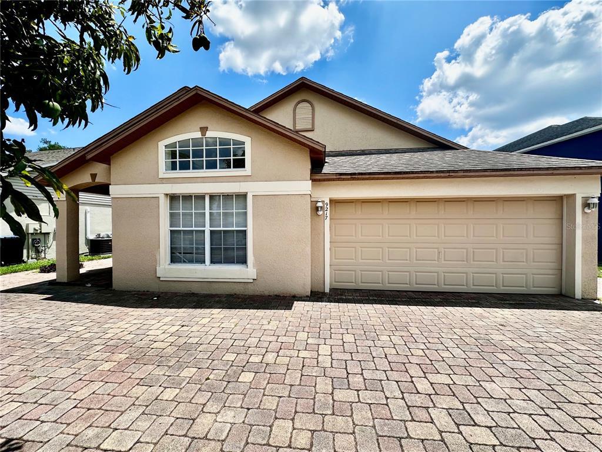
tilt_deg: -0.1
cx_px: 301
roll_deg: +0.0
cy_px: 226
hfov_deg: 102.1
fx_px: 243
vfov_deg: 85.7
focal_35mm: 14
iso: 50
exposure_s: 1/1575
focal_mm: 2.22
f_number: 2.2
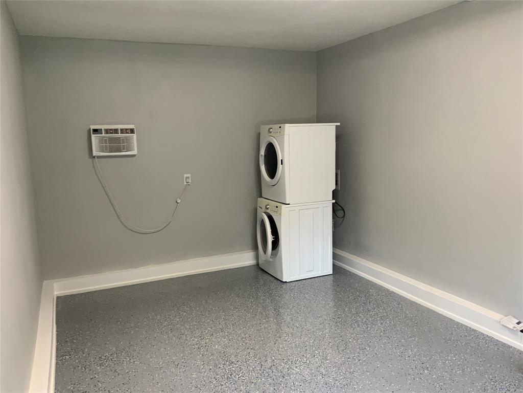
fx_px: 438
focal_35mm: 29
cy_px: 196
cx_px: 262
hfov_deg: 61.7
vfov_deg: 48.2
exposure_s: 1/60
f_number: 1.8
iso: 125
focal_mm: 3
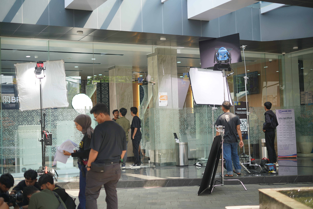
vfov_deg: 27.0
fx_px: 435
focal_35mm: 50
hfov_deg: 39.6
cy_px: 104
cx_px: 156
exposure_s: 1/400
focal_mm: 50
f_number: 1.8
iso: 100
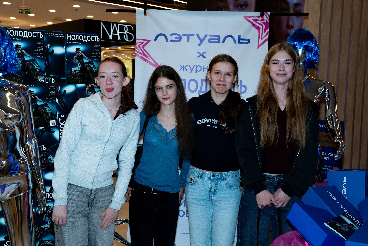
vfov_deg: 33.0
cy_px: 123
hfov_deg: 47.9
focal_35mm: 40
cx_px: 184
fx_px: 414
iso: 320
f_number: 4.5
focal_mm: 27
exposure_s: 1/160
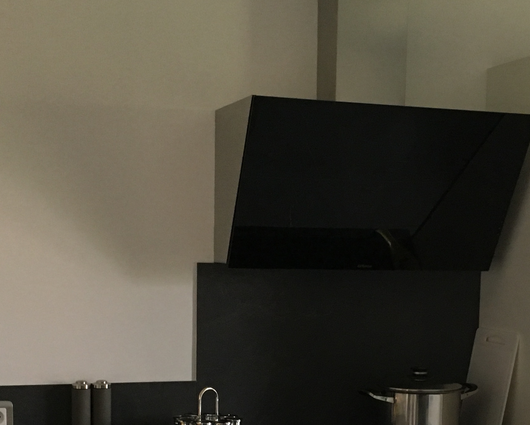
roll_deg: -1.4
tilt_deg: -7.5
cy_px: 375
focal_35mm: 67
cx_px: 326
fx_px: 1051
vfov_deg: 22.3
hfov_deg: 28.2
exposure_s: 1/33
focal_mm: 4.15
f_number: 2.2
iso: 160
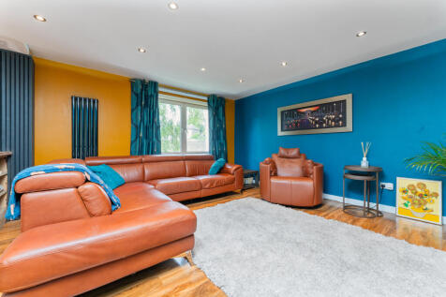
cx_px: 223
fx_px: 173
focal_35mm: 14
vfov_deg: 81.2
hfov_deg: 104.3
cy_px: 148
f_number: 8
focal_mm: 14
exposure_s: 1/20
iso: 200
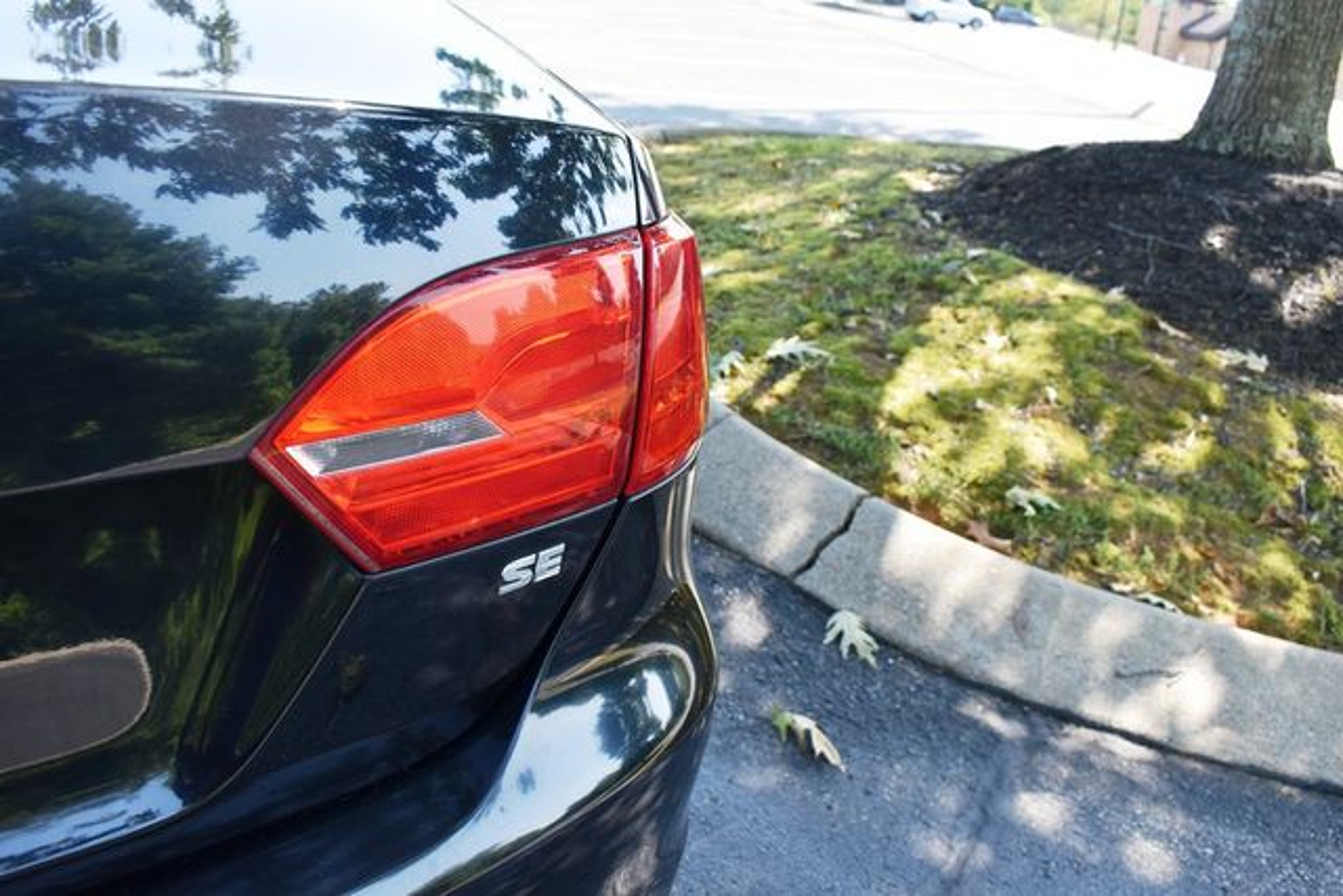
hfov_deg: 61.9
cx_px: 672
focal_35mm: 30
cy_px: 448
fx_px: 1119
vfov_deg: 43.6
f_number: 5.6
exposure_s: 1/250
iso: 320
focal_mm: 20
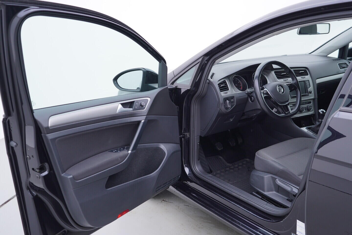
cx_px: 176
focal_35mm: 36
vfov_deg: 36.9
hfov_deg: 53.1
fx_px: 352
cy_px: 118
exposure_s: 1/50
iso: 125
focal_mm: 24
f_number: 3.2
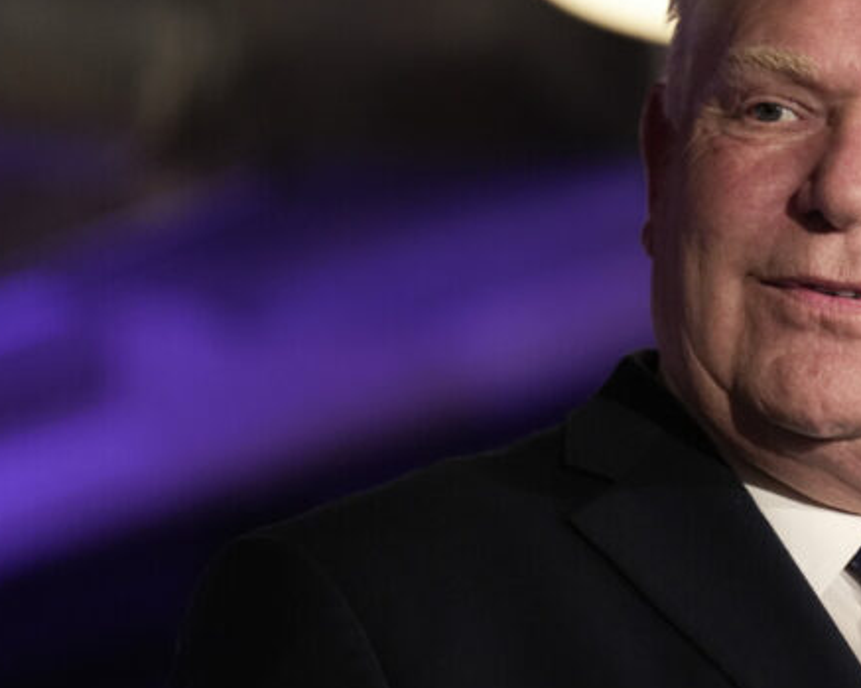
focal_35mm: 269
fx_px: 6850
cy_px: 229
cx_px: 634
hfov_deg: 7.2
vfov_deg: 5.7
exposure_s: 1/640
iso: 3200
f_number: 2.8
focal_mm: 163
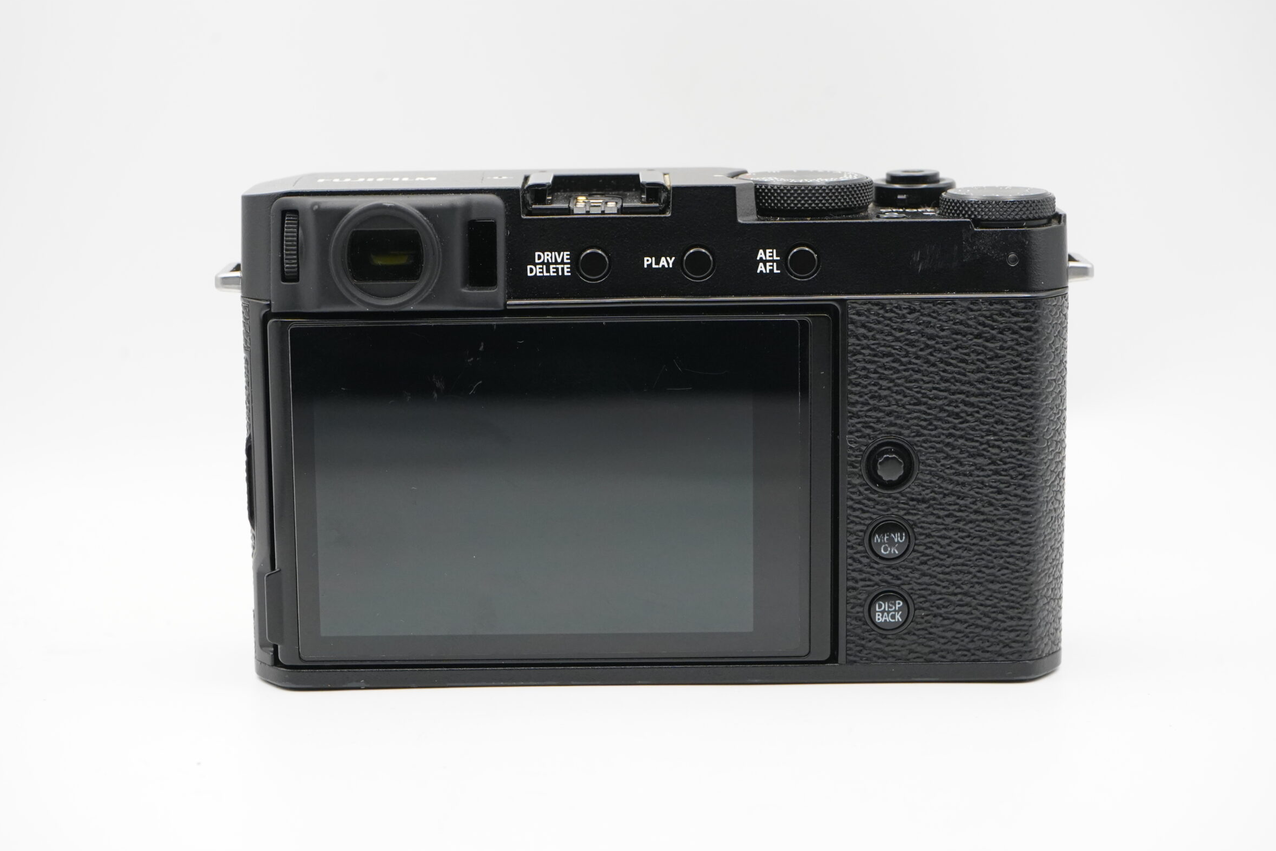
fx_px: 2552
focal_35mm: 72
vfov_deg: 18.9
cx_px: 625
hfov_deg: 28.1
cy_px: 452
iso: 3200
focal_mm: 66
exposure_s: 1/125
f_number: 10
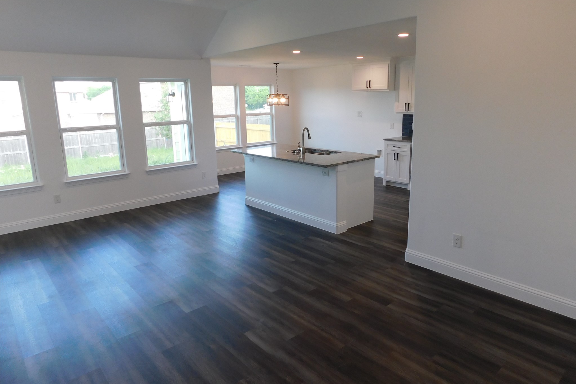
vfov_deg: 53.1
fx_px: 384
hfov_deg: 73.7
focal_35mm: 24
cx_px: 288
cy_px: 177
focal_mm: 4
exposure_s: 1/50
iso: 125
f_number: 3
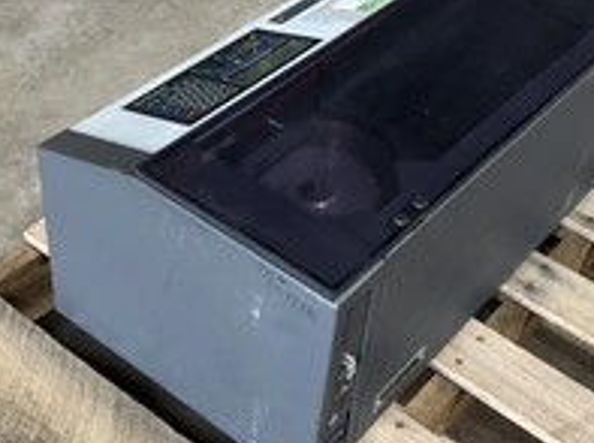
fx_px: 1011
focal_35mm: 59
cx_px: 308
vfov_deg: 24.7
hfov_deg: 32.8
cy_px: 232
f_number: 1.8
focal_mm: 3
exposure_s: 1/60
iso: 125
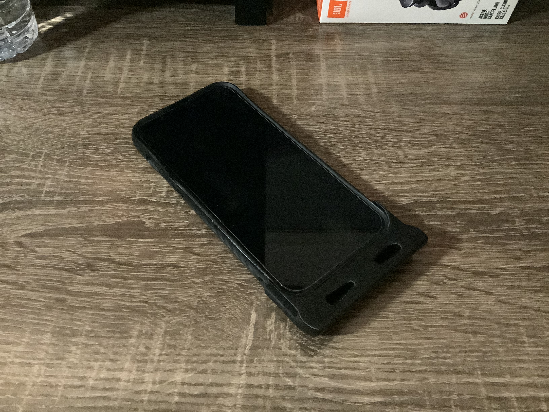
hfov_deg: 58.4
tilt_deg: -55.3
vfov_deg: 45.4
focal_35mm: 31
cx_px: 274
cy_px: 206
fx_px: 492
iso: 800
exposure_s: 1/15
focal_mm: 3.3
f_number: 2.4
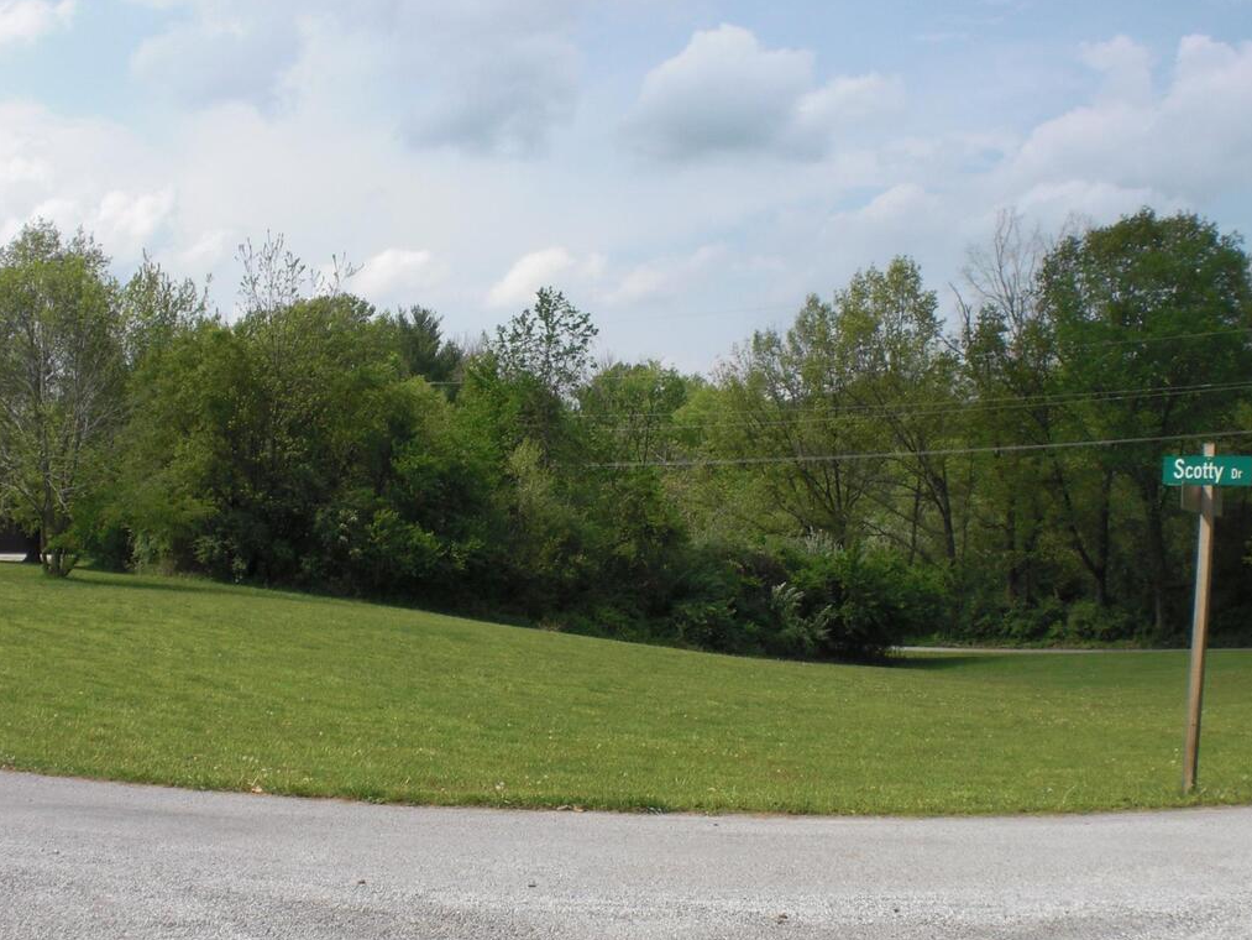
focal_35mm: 54
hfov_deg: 35.5
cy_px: 584
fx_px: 1953
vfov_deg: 27.0
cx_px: 707
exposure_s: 1/500
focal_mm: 6.3
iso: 64
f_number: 5.6
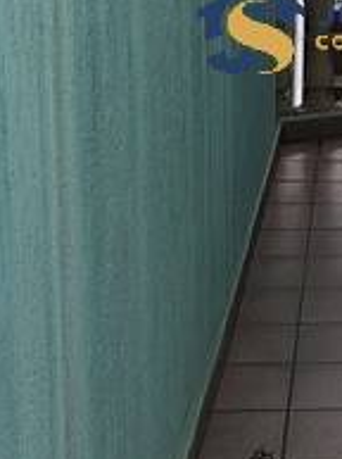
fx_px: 1705
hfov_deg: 11.2
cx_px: 406
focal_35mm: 129
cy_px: 26
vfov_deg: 15.1
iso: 50
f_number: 1.8
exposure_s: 1/348
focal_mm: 5.54
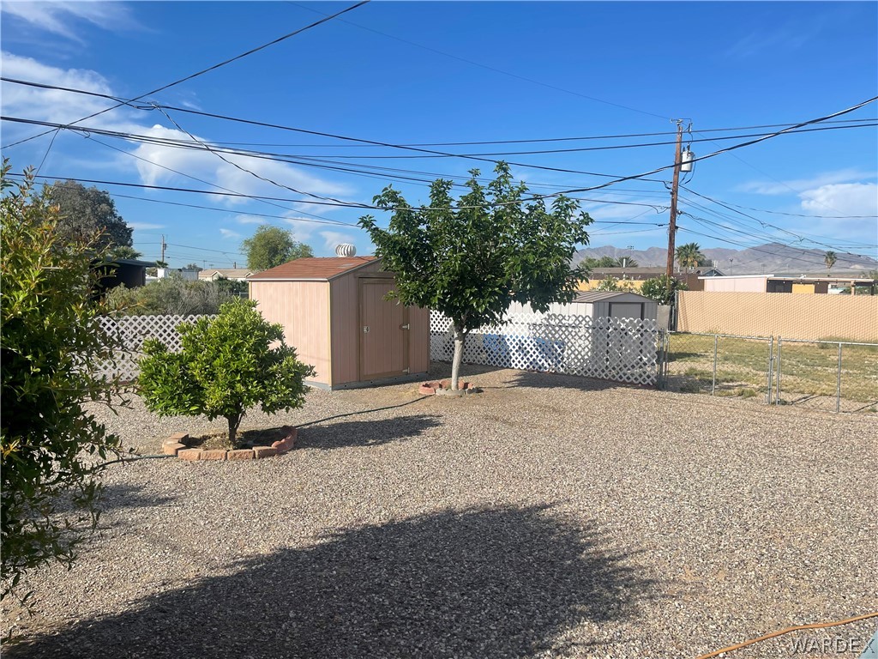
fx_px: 634
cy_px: 330
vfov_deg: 54.9
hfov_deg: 69.4
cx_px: 439
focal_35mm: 25
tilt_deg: -3.6
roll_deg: -1.4
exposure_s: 1/4902
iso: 32
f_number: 1.6
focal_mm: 5.1
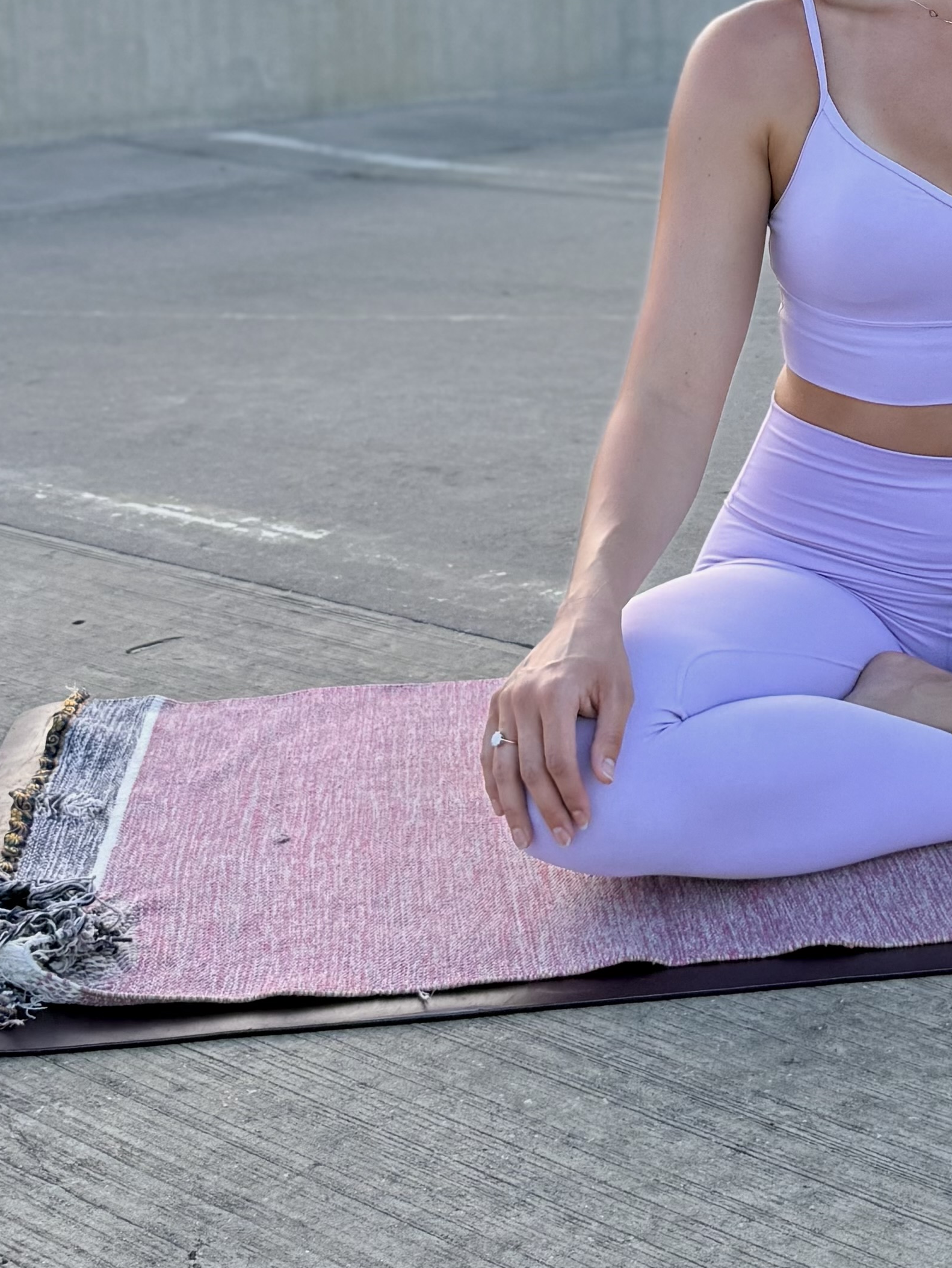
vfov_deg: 28.4
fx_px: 2383
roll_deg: -0.1
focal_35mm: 65
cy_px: 74
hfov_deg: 21.8
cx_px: 930
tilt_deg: -3.3
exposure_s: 1/695
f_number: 1.78
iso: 100
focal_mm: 6.76
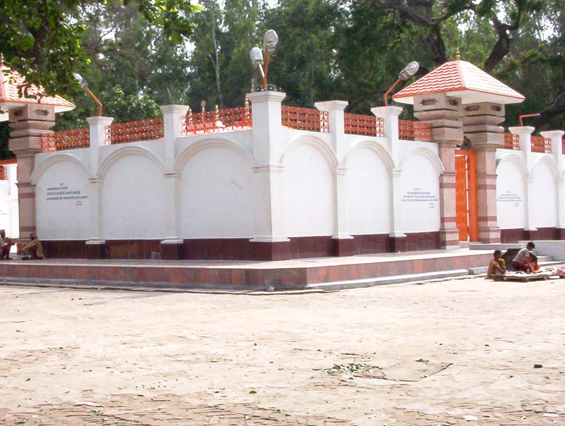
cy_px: 204
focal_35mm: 58
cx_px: 213
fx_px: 949
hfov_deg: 33.0
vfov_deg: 25.3
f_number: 8
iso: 100
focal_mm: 6
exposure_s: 1/275
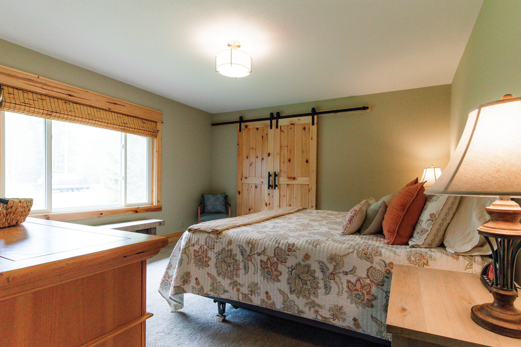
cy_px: 174
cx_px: 260
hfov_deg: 100.4
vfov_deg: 77.3
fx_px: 217
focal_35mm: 15
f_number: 10
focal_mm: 15
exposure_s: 1/100
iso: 3200
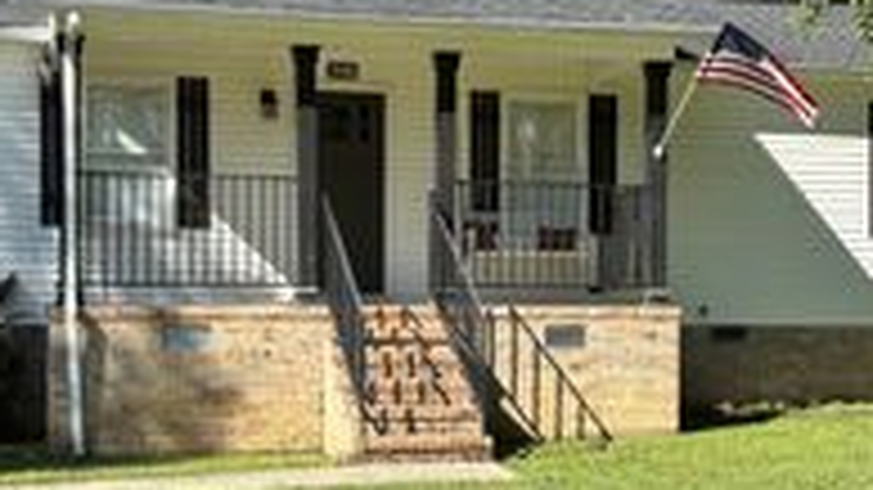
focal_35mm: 73
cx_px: 454
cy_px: 272
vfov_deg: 16.5
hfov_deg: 29.0
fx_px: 1689
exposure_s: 1/1616
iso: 50
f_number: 1.6
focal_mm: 5.96
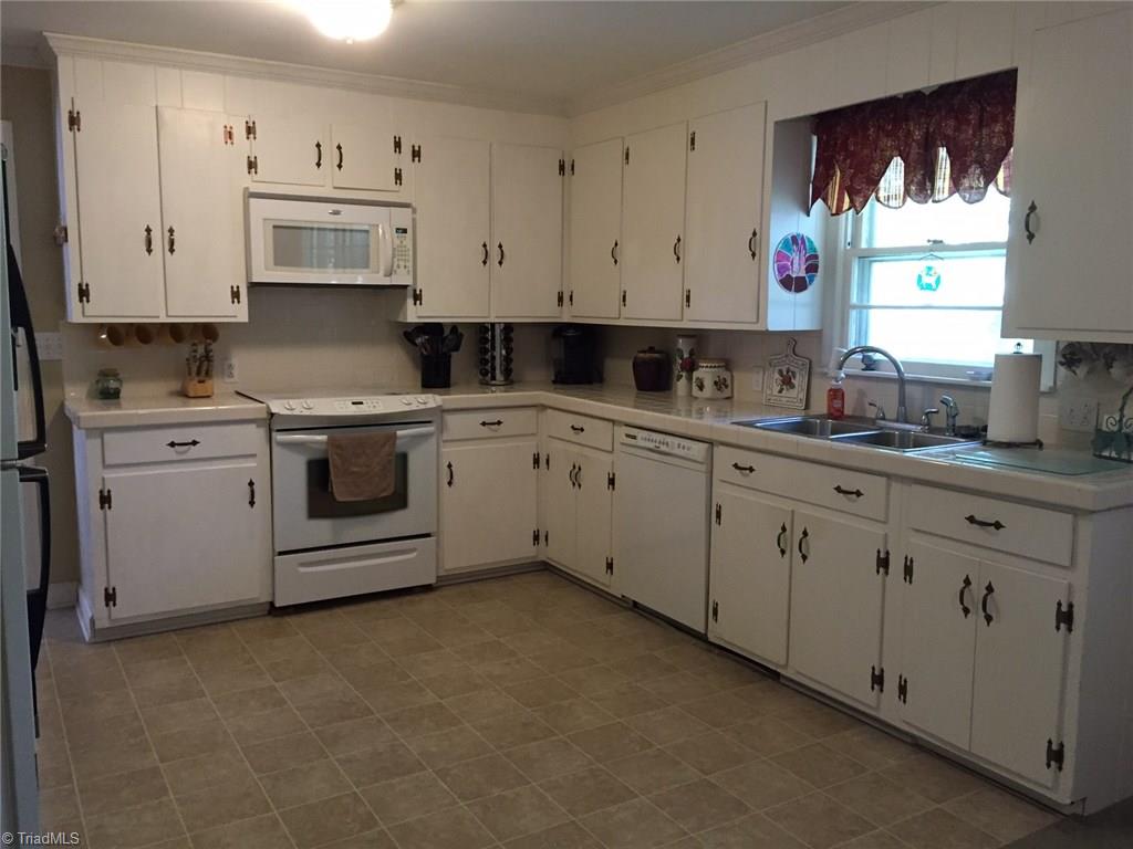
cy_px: 424
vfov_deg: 48.2
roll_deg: -0.7
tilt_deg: -7.0
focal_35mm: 29
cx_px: 566
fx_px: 949
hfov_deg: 61.7
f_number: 2.2
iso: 160
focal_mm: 4.15
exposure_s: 1/30
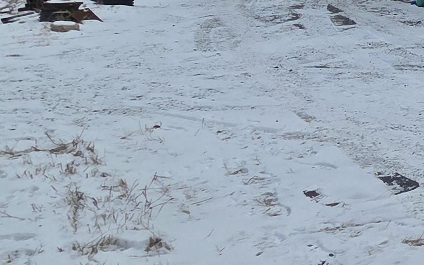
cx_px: 864
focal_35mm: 64
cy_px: -61
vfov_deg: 19.1
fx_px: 739
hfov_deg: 18.7
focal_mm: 2.2
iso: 50
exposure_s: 1/1176
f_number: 2.2
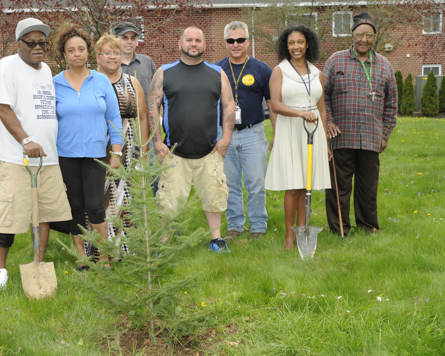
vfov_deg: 25.6
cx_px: 195
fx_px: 785
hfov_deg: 31.6
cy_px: 177
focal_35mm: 60
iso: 400
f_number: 8
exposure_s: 1/250
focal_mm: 35
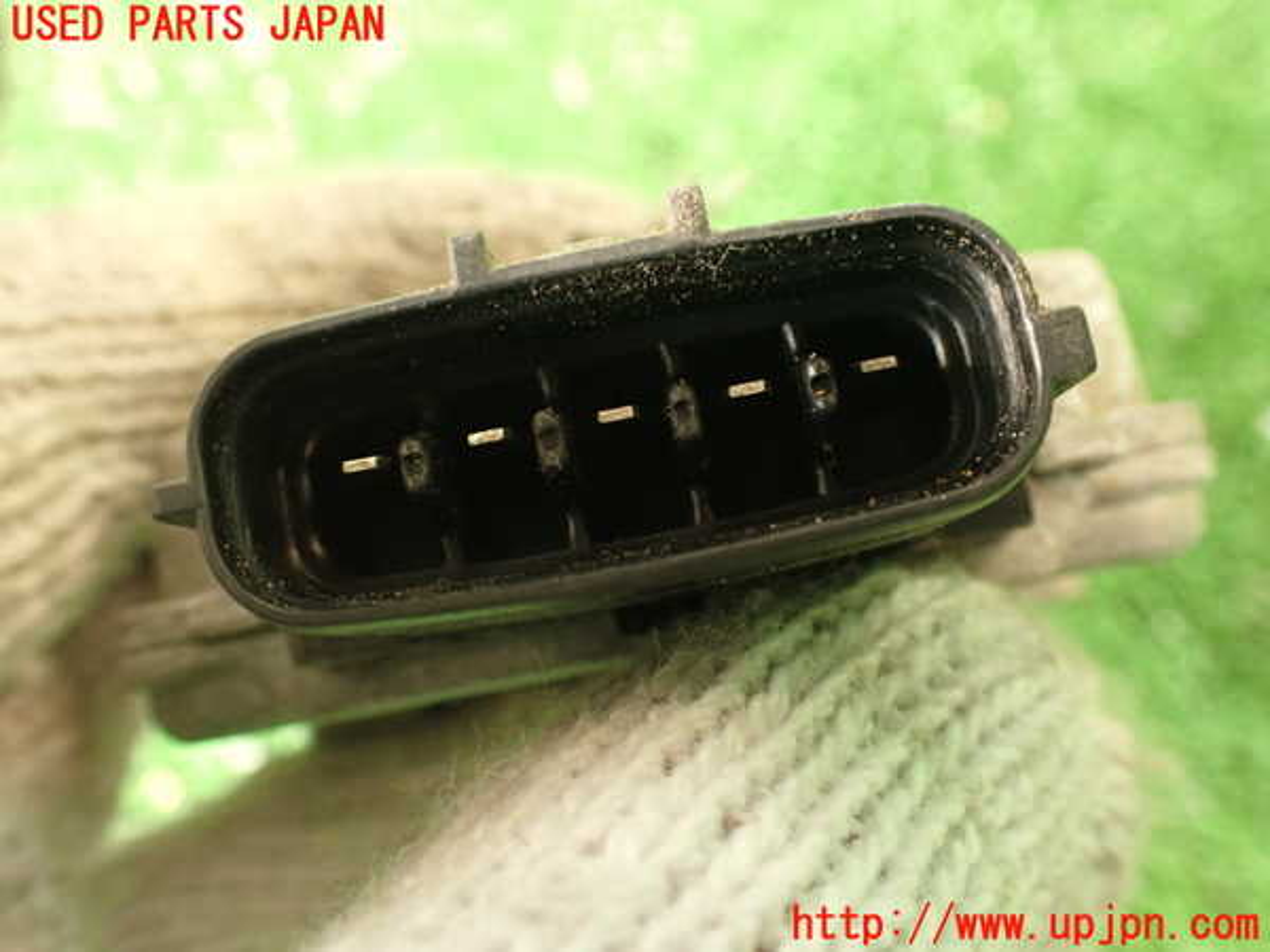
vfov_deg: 44.2
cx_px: 635
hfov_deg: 56.8
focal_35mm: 32
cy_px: 476
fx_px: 1174
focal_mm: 5.79
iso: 400
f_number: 2.4
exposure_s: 1/30
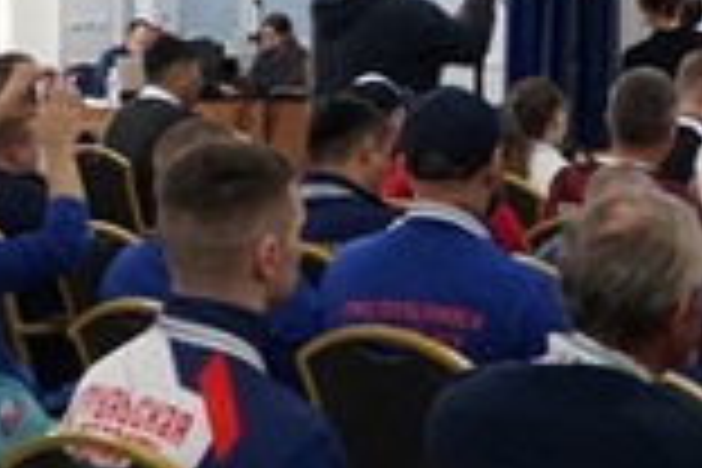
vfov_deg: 9.5
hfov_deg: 13.9
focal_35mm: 144
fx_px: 2808
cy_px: 122
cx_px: 810
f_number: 4
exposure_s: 1/160
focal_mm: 20
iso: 4000
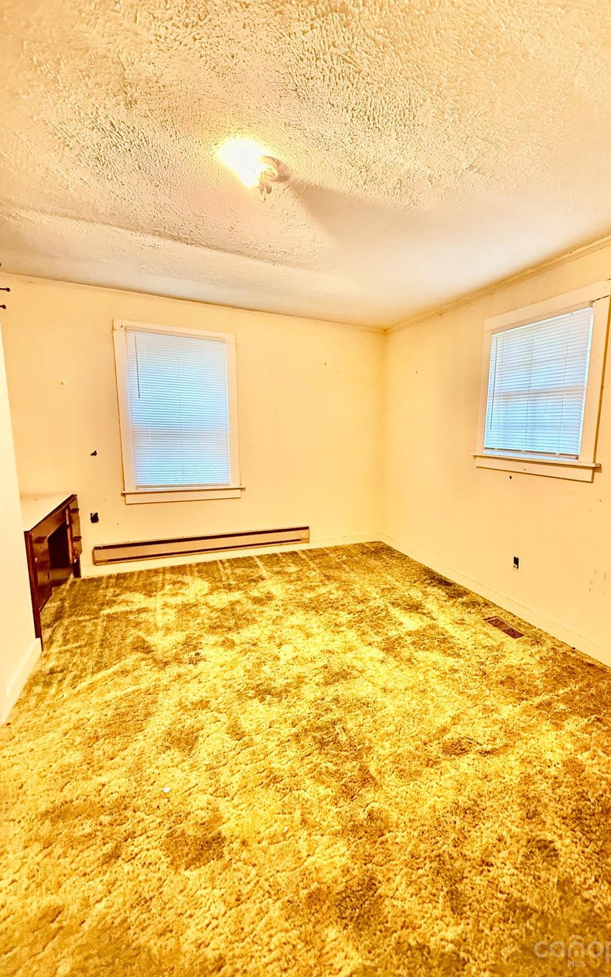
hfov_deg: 73.9
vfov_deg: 101.5
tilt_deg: -7.6
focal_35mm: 15
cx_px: 368
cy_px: 487
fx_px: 400
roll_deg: -1.3
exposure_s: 1/60
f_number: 2.2
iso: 800
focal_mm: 2.22
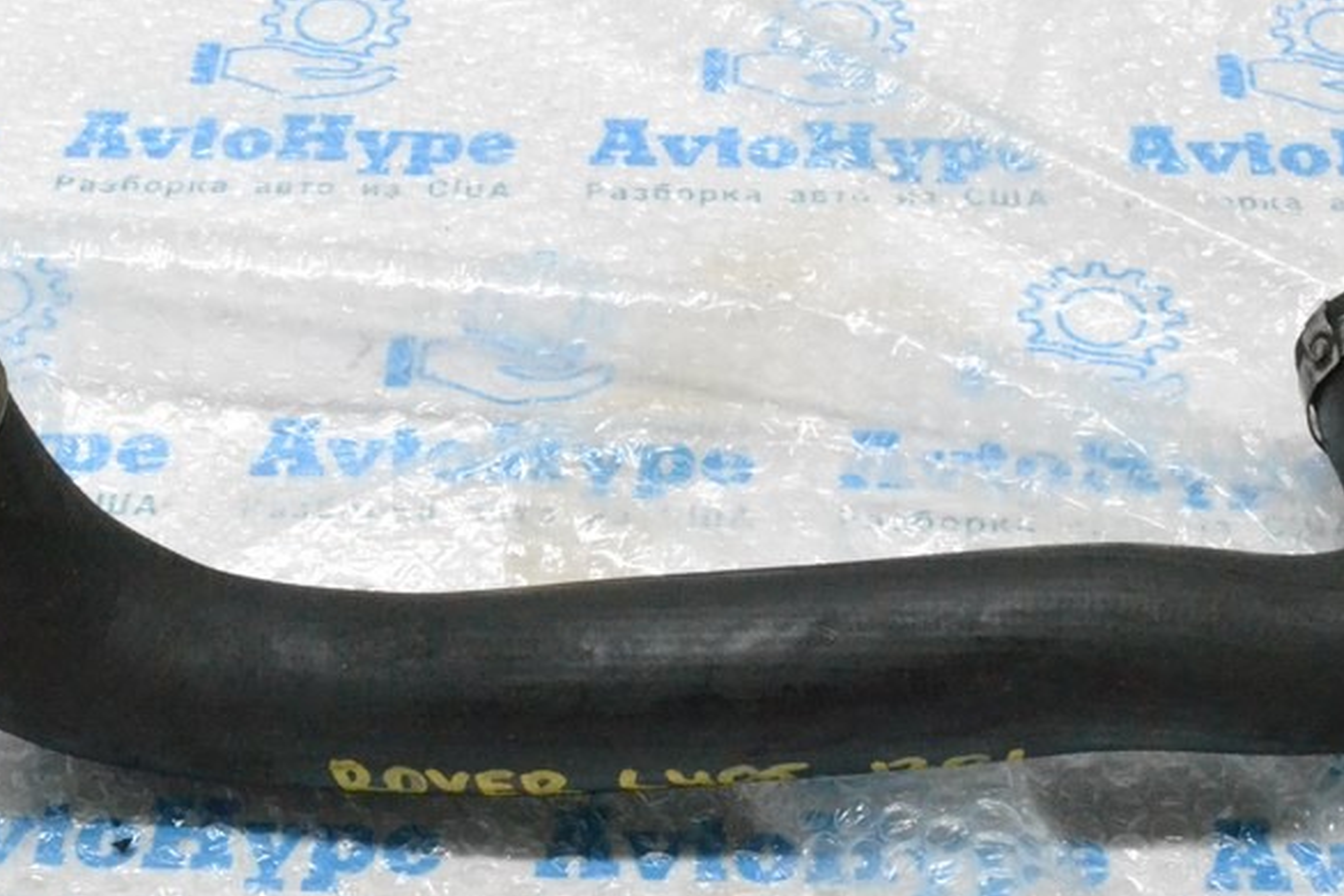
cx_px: 632
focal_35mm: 84
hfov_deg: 24.2
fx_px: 3136
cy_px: 415
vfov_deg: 16.3
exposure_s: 1/160
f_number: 11
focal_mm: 32
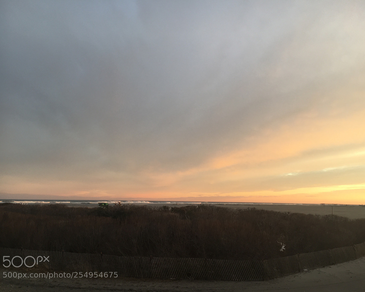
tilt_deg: +8.8
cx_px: 187
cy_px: 145
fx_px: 335
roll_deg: -1.2
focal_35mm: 31
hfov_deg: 57.2
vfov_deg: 47.1
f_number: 2.2
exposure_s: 1/120
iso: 40
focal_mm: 4.15
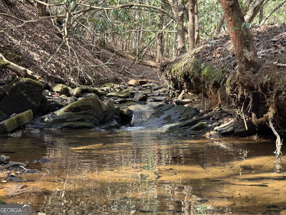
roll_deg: -0.9
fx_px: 397
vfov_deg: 30.3
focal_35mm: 48
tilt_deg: -1.2
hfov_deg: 39.7
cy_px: 108
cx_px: 143
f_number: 1.78
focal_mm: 6.76
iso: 80
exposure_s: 1/121
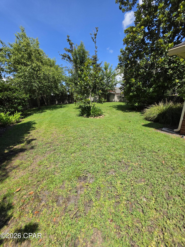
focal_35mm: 13
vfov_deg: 106.2
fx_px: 93
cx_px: 92
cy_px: 124
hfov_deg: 89.9
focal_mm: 2.2
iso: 32
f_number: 1.9
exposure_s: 1/1550
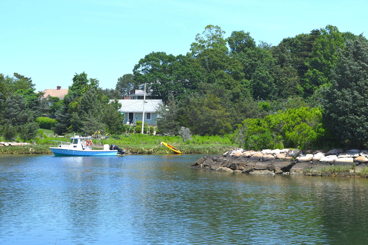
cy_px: 122
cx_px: 184
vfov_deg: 16.7
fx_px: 838
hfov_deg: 24.8
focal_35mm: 82
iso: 100
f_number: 9
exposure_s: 1/320
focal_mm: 55
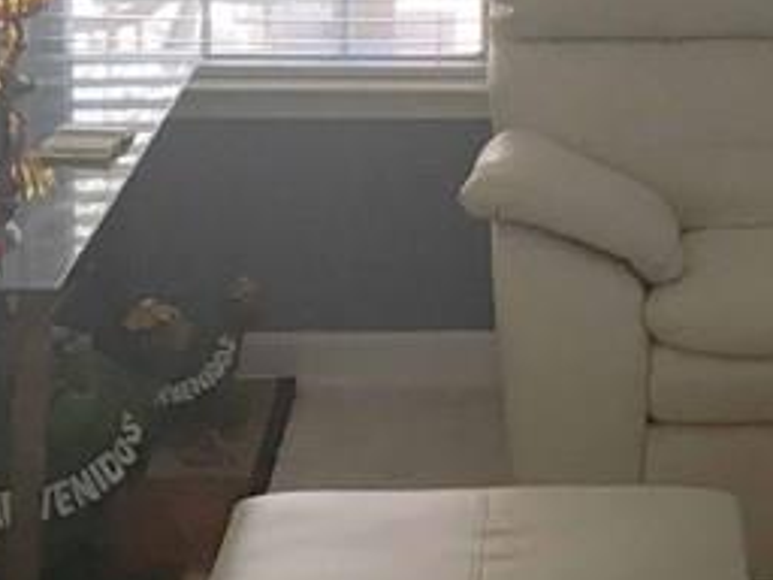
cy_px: -254
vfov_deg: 12.2
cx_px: 779
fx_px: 2590
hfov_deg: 16.6
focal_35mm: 116
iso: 32
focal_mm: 4.15
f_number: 2.2
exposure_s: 1/30
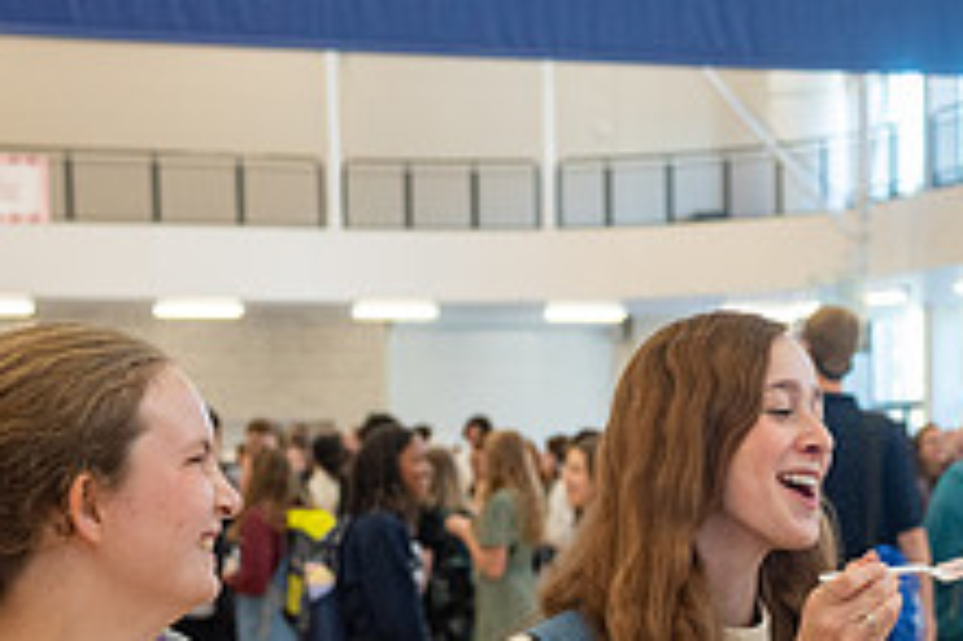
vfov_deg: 12.8
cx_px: 744
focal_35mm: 106
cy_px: 626
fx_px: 2833
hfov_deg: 19.1
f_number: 4
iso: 1250
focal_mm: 40
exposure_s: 1/200
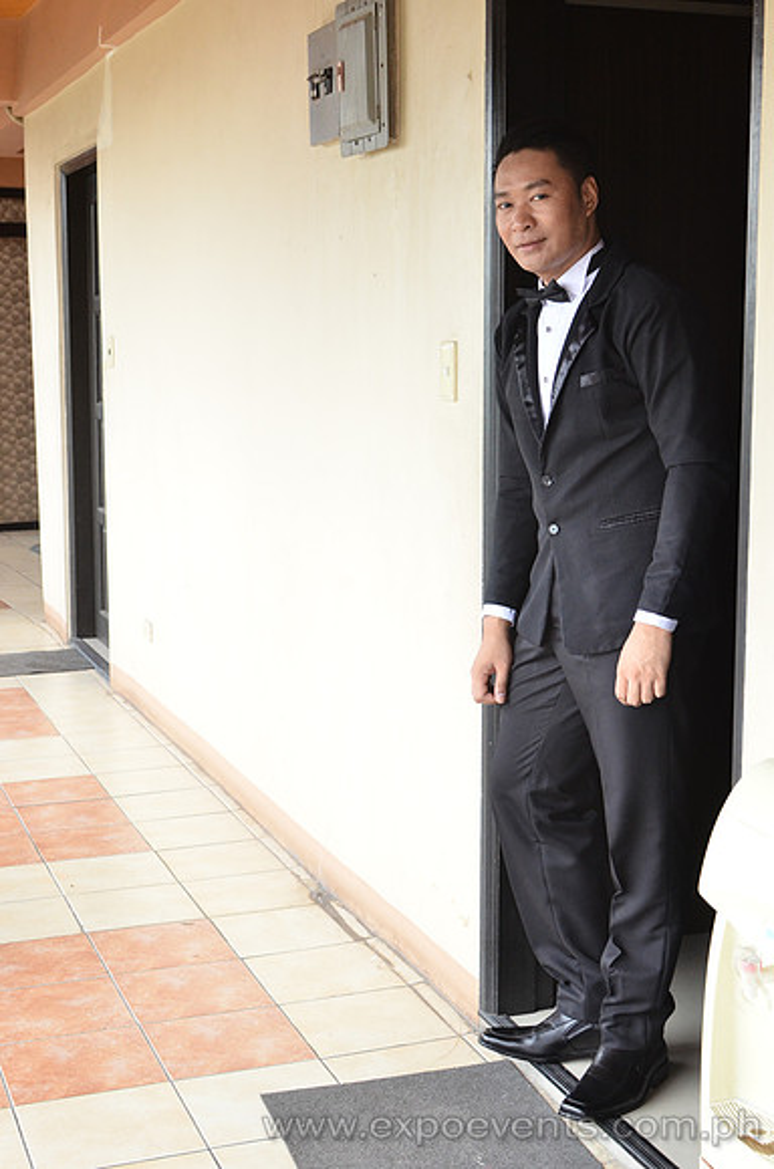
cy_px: 584
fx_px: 1701
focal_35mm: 52
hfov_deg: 25.6
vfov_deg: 37.9
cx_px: 387
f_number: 6.3
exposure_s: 1/200
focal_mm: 35
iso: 1000
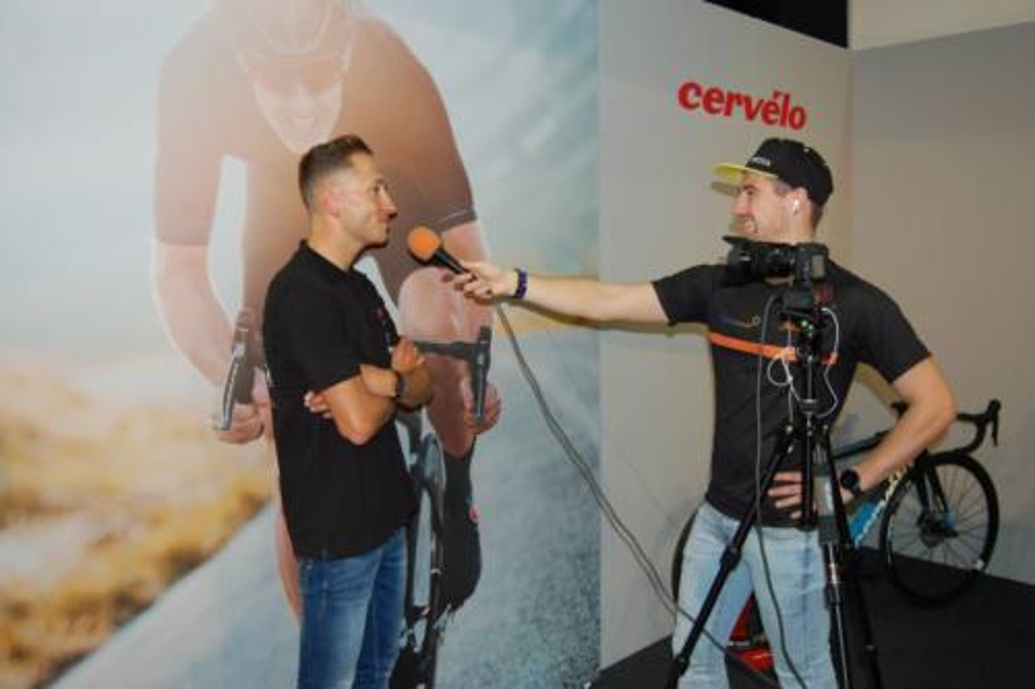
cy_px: 344
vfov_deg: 43.6
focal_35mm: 30
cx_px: 518
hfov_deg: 61.9
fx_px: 862
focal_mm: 20
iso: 400
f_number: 3.8
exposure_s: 1/60
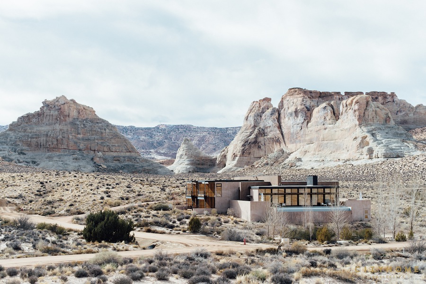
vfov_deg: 23.4
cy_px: 142
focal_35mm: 58
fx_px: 686
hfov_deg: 34.5
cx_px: 213
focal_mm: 58
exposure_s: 1/4000
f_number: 2
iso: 100
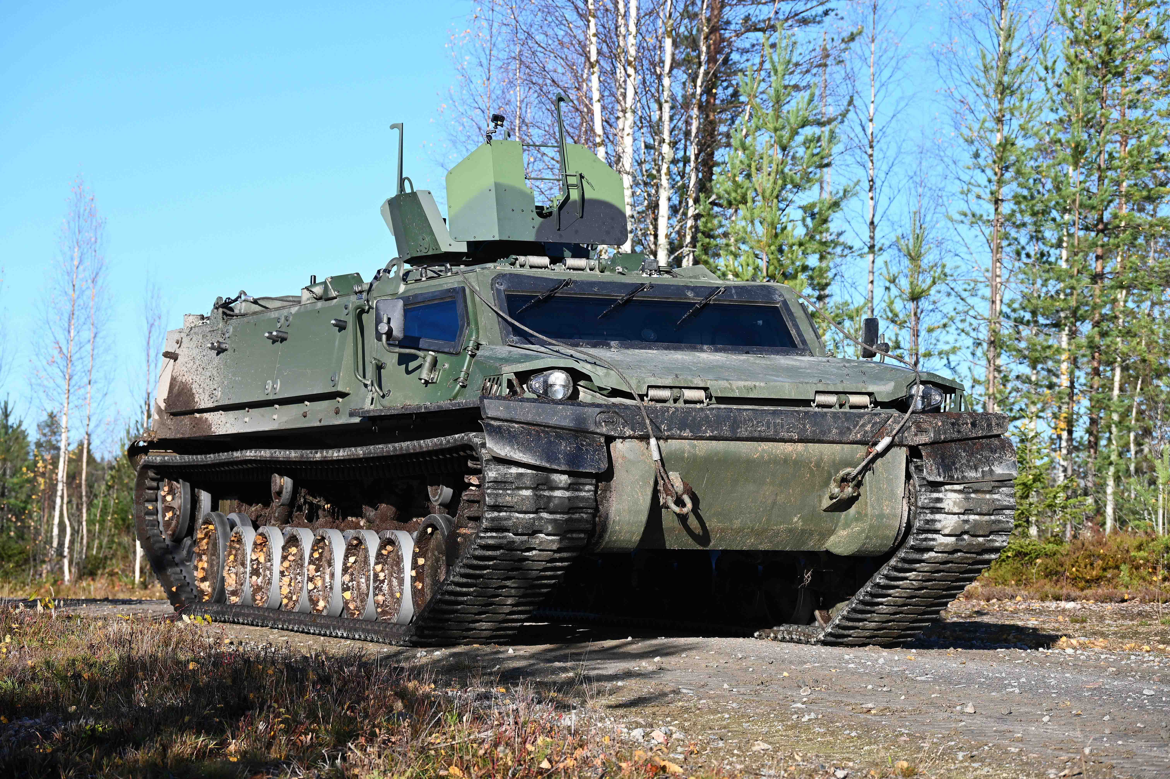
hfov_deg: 22.9
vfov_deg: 15.3
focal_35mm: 89
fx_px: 2891
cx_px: 585
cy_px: 390
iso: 100
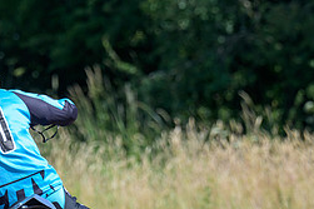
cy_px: 191
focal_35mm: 694
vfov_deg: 2.0
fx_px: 6049
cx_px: 60
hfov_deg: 3.0
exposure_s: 1/500
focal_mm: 200
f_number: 4
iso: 100
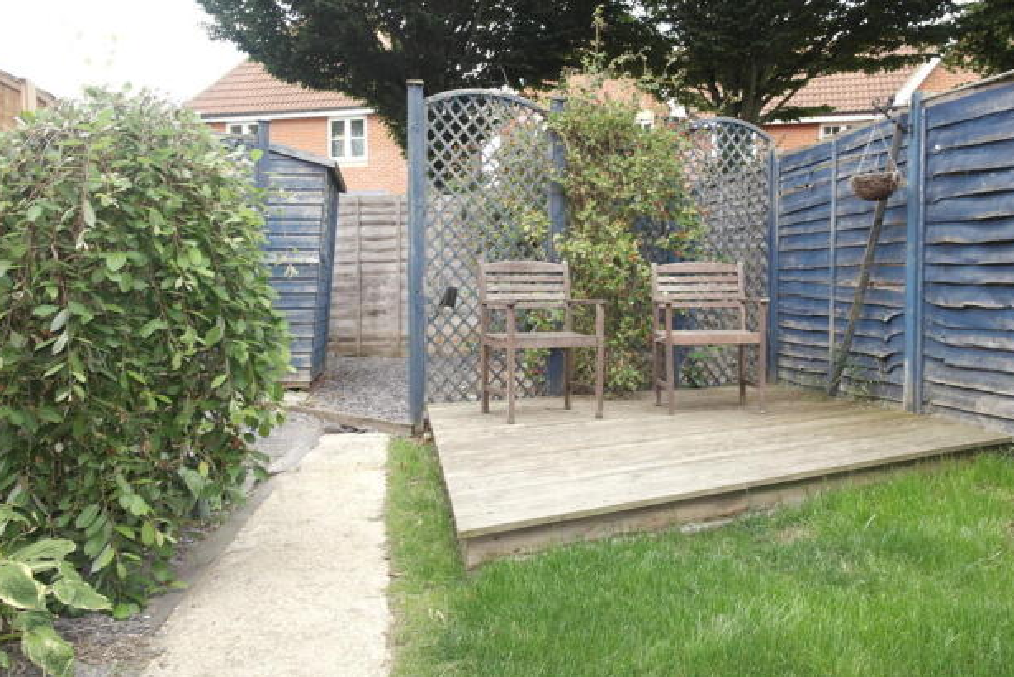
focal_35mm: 32
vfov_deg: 41.1
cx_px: 523
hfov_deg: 58.7
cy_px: 321
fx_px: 902
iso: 100
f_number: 3.5
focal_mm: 20
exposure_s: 1/80
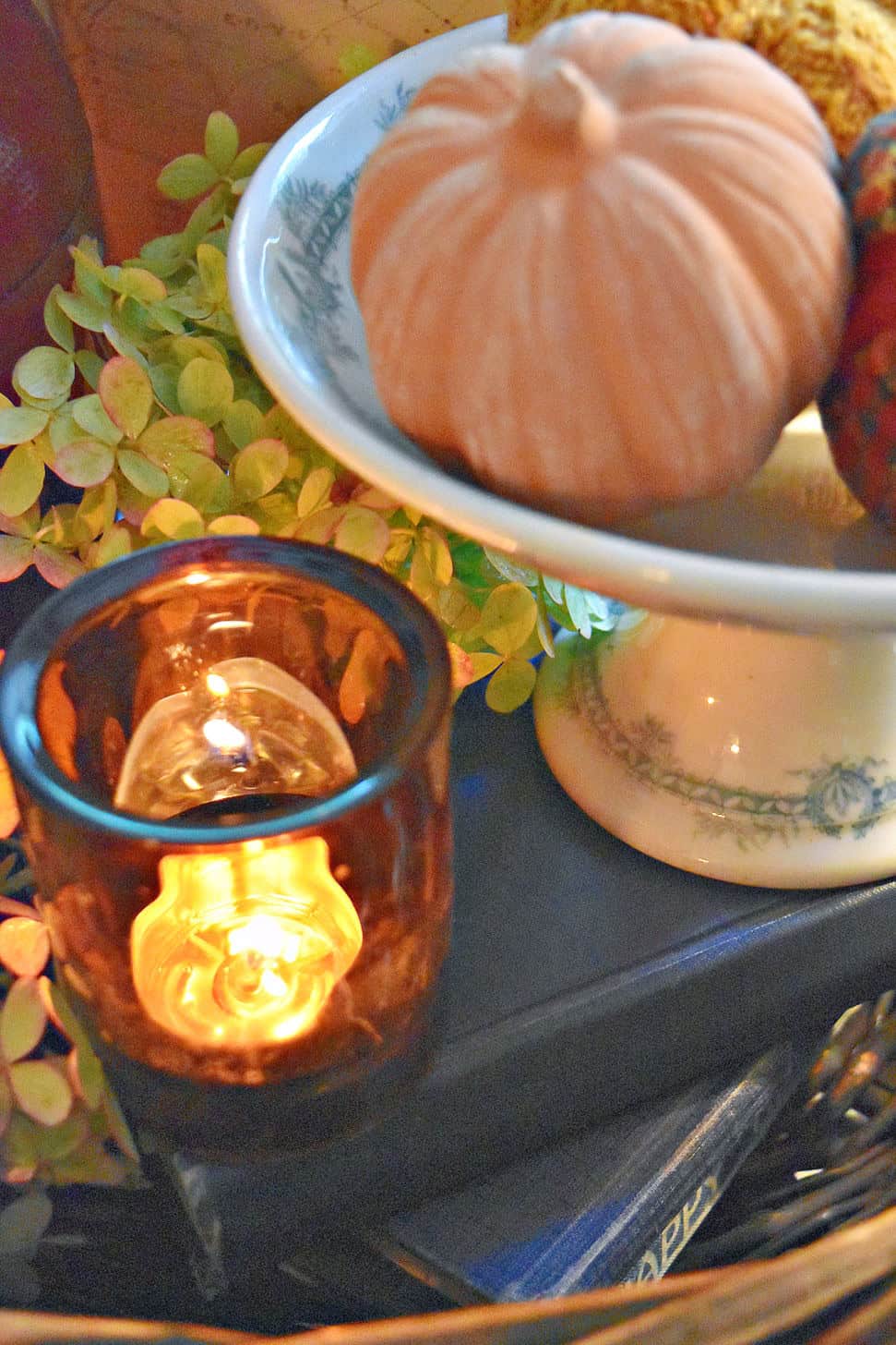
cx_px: 448
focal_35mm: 60
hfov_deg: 22.6
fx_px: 2239
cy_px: 672
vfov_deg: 33.4
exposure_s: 1/40
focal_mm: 40
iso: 12800
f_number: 4.8
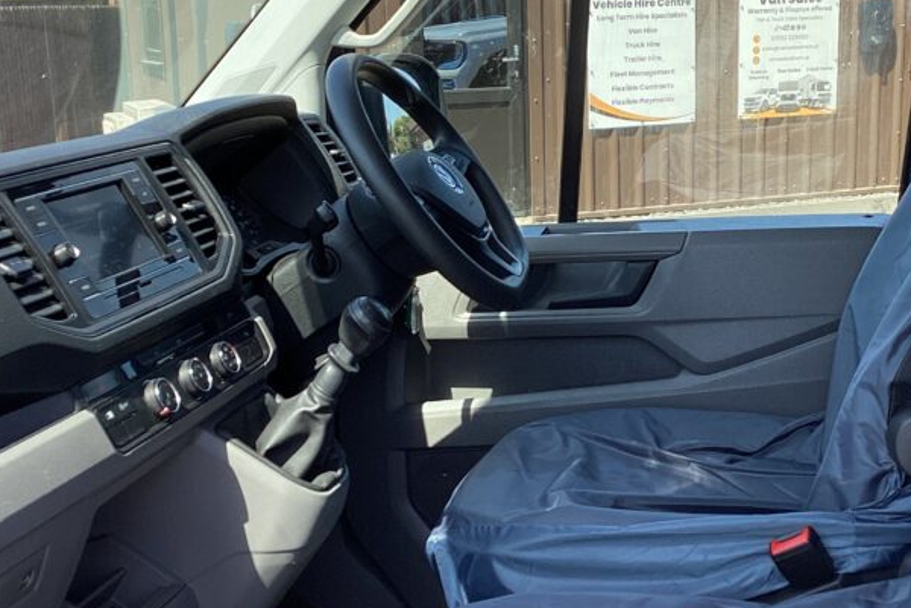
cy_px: 315
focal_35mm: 57
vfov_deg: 23.8
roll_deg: +0.6
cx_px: 525
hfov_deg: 35.0
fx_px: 1442
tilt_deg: -13.0
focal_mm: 3.3
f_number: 2.4
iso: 25
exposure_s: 1/255
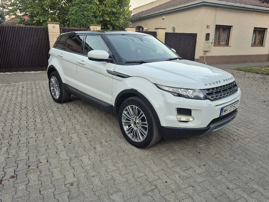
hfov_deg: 73.9
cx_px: 134
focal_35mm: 23
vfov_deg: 58.9
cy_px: 101
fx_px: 179
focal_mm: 5.4
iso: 250
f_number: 1.8
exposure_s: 1/182
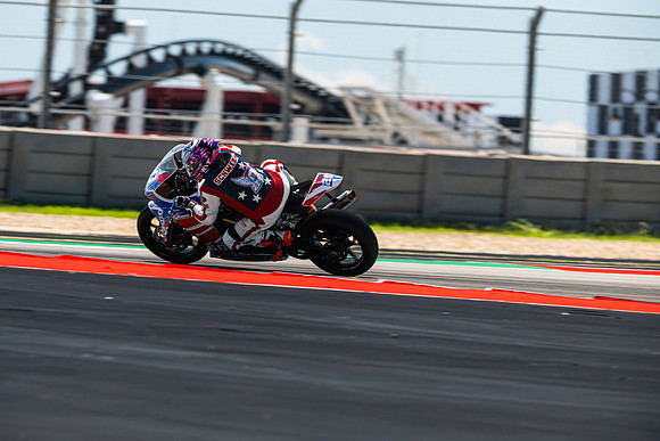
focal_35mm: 420
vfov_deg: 3.3
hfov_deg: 4.9
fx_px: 7701
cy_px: 220
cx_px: 330
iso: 160
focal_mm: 280
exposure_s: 1/400
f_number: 4.5
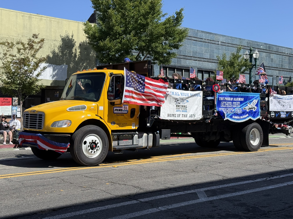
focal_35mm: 48
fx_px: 406
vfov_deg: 30.3
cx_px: 146
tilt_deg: -0.1
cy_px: 110
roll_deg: -0.4
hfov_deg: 39.7
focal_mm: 6.76
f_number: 1.78
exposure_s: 1/3534
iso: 64
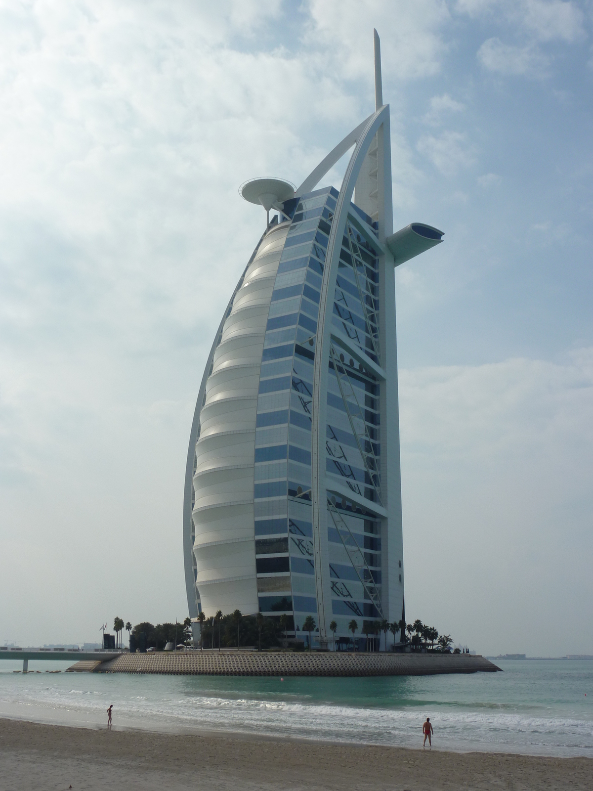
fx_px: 914
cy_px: 396
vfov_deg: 46.8
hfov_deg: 36.0
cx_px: 296
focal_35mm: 40
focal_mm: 6.5
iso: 80
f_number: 5.6
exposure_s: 1/800
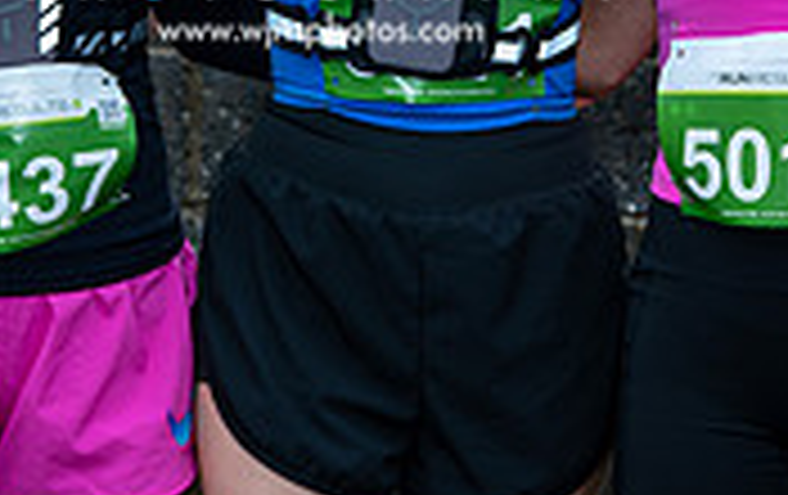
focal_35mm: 118
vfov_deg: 10.9
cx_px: 320
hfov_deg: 17.6
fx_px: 2538
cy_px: -155
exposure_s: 1/125
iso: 100
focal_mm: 35
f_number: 4
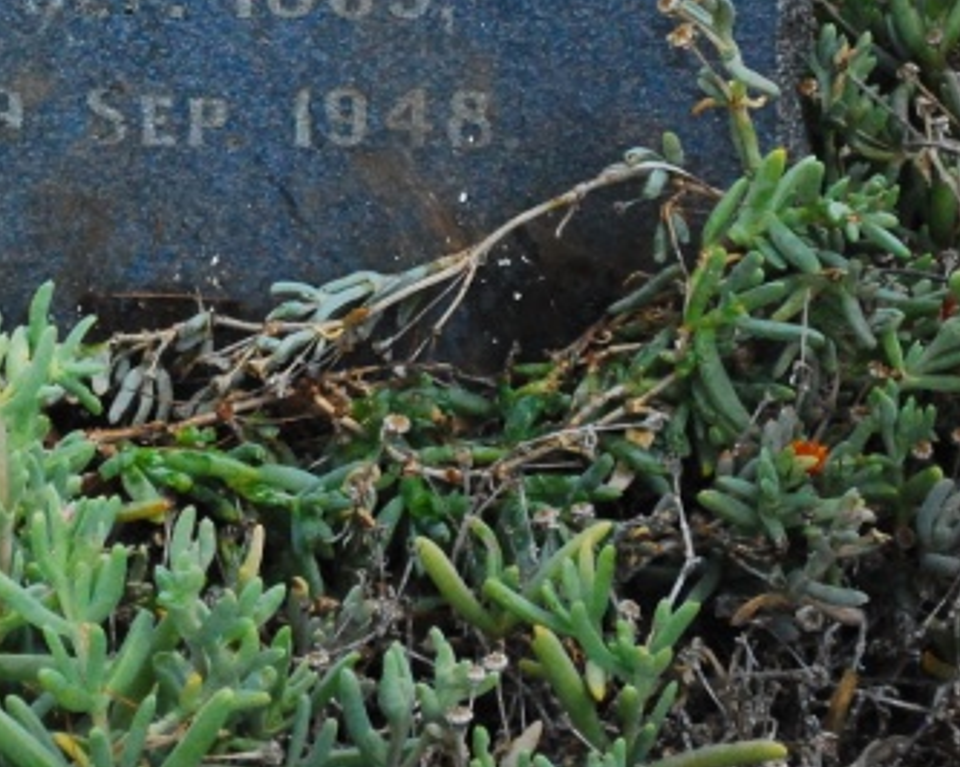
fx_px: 6771
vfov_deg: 6.5
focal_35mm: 238
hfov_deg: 8.1
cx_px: -29
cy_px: -36
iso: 1600
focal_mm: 55
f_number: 5.6
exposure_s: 1/1000
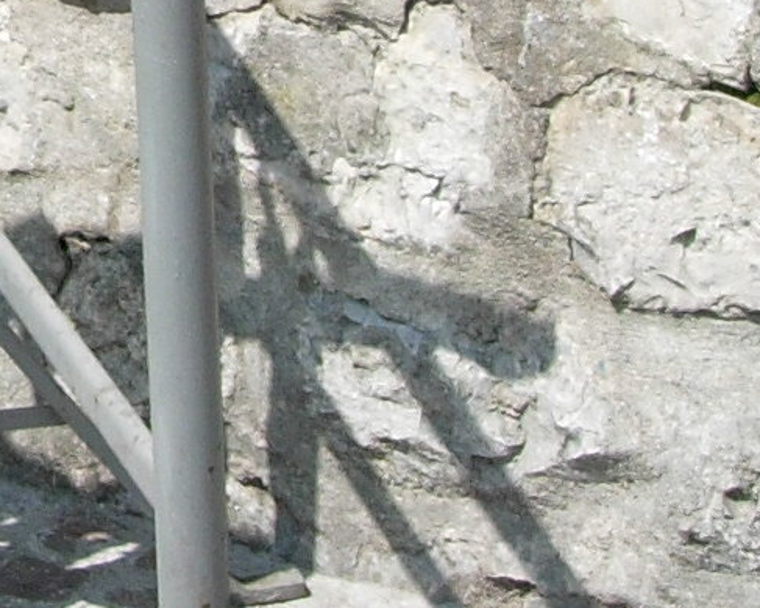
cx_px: -410
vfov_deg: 8.6
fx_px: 3893
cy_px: -426
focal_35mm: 173
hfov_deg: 10.7
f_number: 4.8
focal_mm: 7.8
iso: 79
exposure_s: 1/512
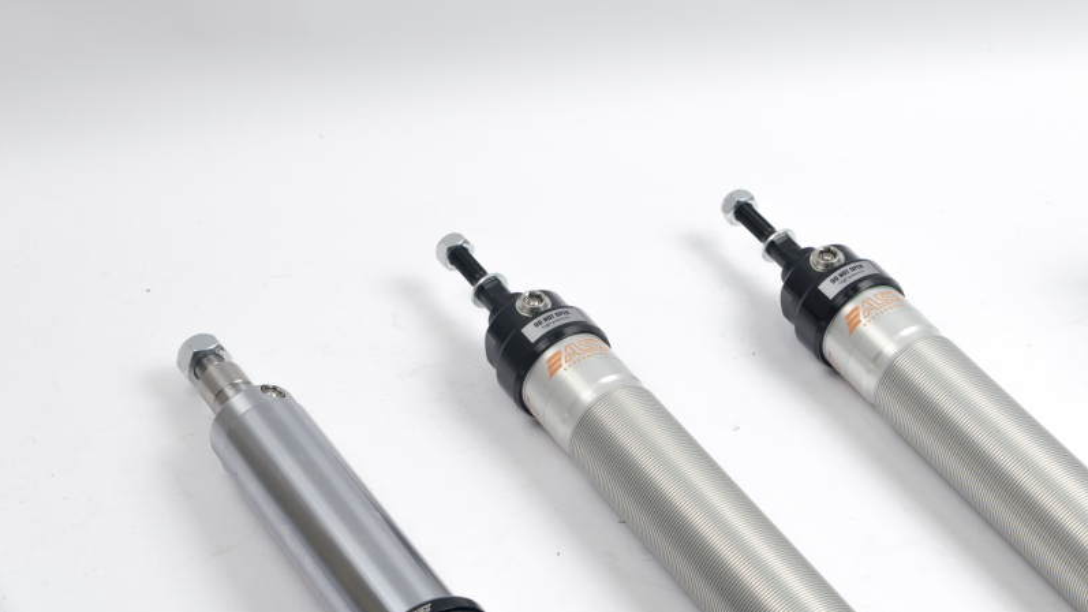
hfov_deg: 25.9
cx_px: 543
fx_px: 2365
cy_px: 286
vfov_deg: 14.7
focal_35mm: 82
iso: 100
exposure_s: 1/15
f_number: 9
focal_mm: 52
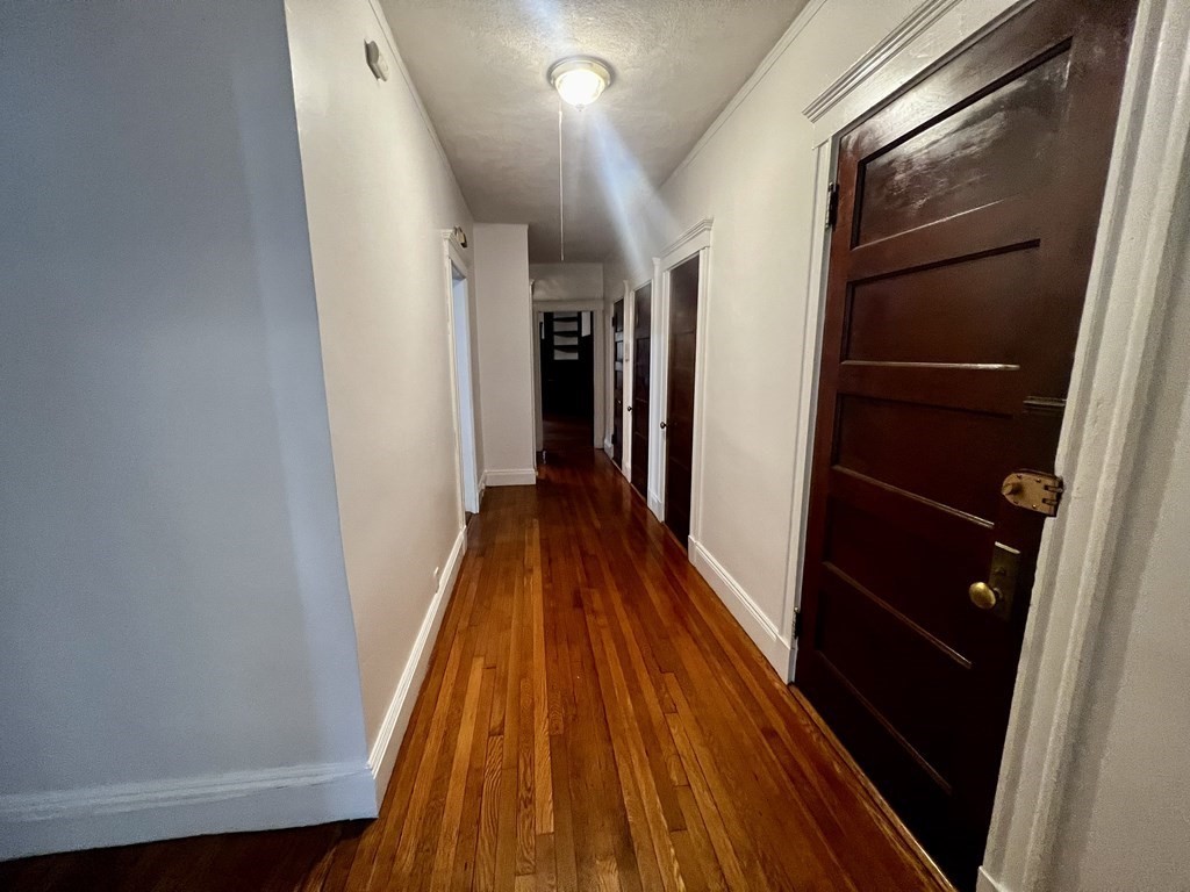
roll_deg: +0.5
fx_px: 447
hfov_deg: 106.2
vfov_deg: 89.9
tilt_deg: -10.5
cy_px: 446
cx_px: 595
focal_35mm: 13
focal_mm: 1.57
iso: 400
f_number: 1.8
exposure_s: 1/60
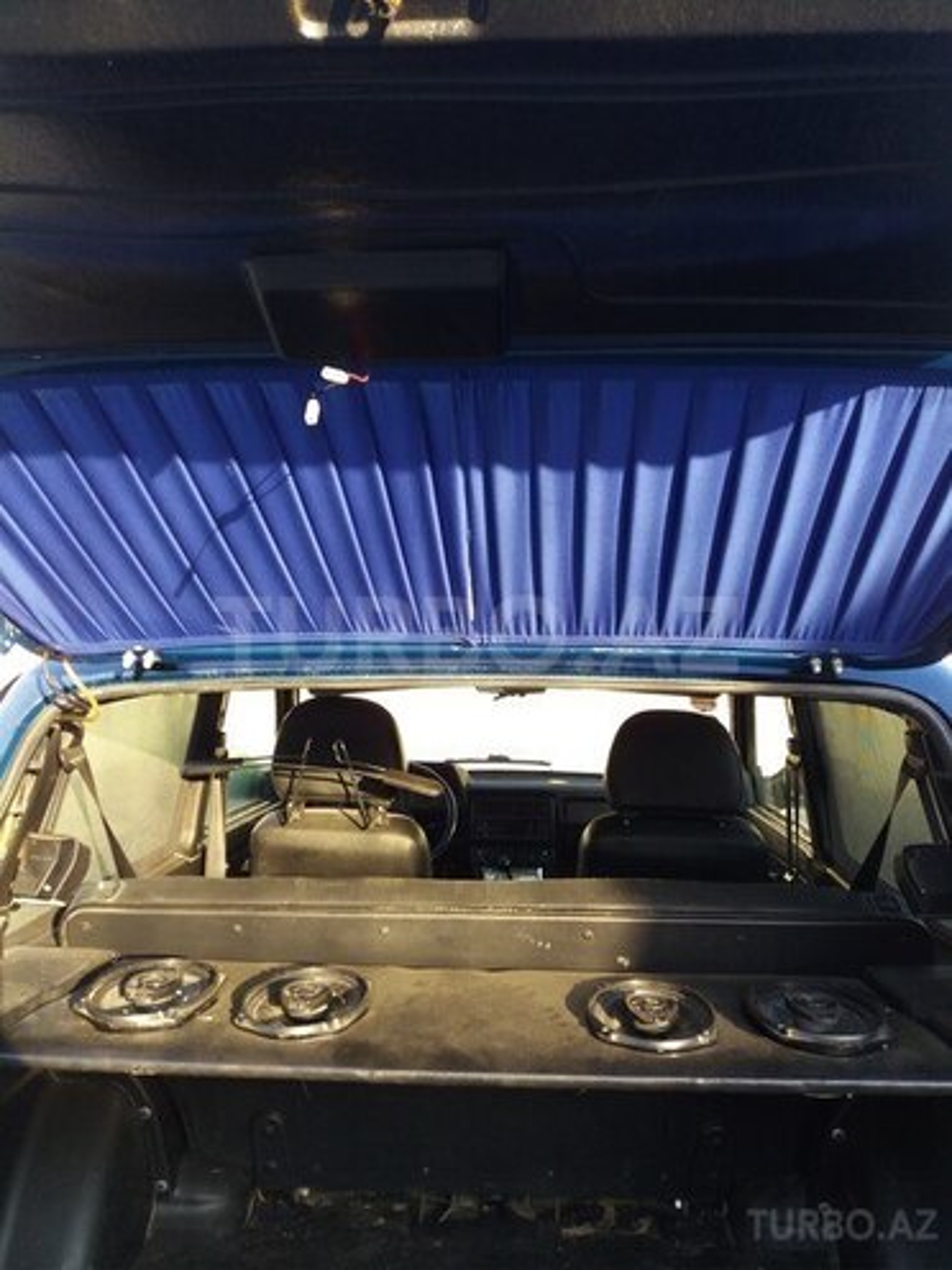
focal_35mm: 28
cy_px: 635
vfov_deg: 63.4
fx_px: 1027
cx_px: 476
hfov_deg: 49.7
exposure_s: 1/101
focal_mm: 3.7
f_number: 1.9
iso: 64
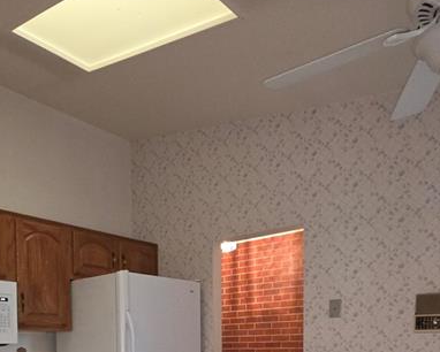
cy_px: 369
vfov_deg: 37.6
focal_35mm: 34
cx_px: 166
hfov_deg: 52.3
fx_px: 443
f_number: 1.9
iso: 320
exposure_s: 1/60
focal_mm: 2.2
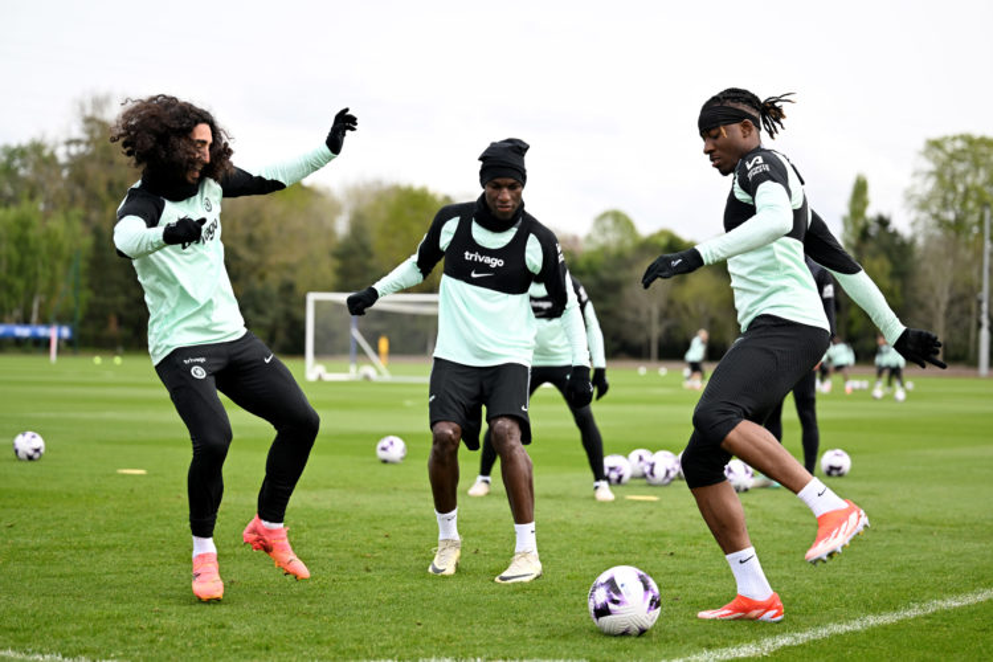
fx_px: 2372
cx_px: 496
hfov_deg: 23.6
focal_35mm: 86
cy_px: 331
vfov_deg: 15.9
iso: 500
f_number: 2.8
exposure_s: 1/3200
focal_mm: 86
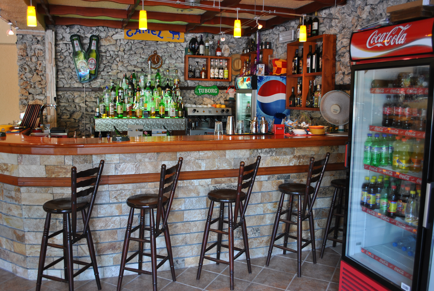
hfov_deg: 61.9
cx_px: 217
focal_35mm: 30
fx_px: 362
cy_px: 146
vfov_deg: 43.7
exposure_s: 1/10
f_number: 3.8
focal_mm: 20
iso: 100
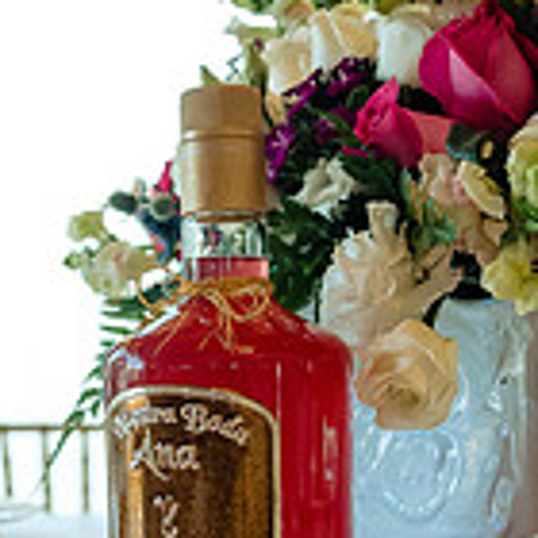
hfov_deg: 19.5
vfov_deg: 19.7
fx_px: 1547
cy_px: 352
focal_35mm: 88
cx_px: 85
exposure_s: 1/125
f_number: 3.5
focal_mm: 24
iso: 1000
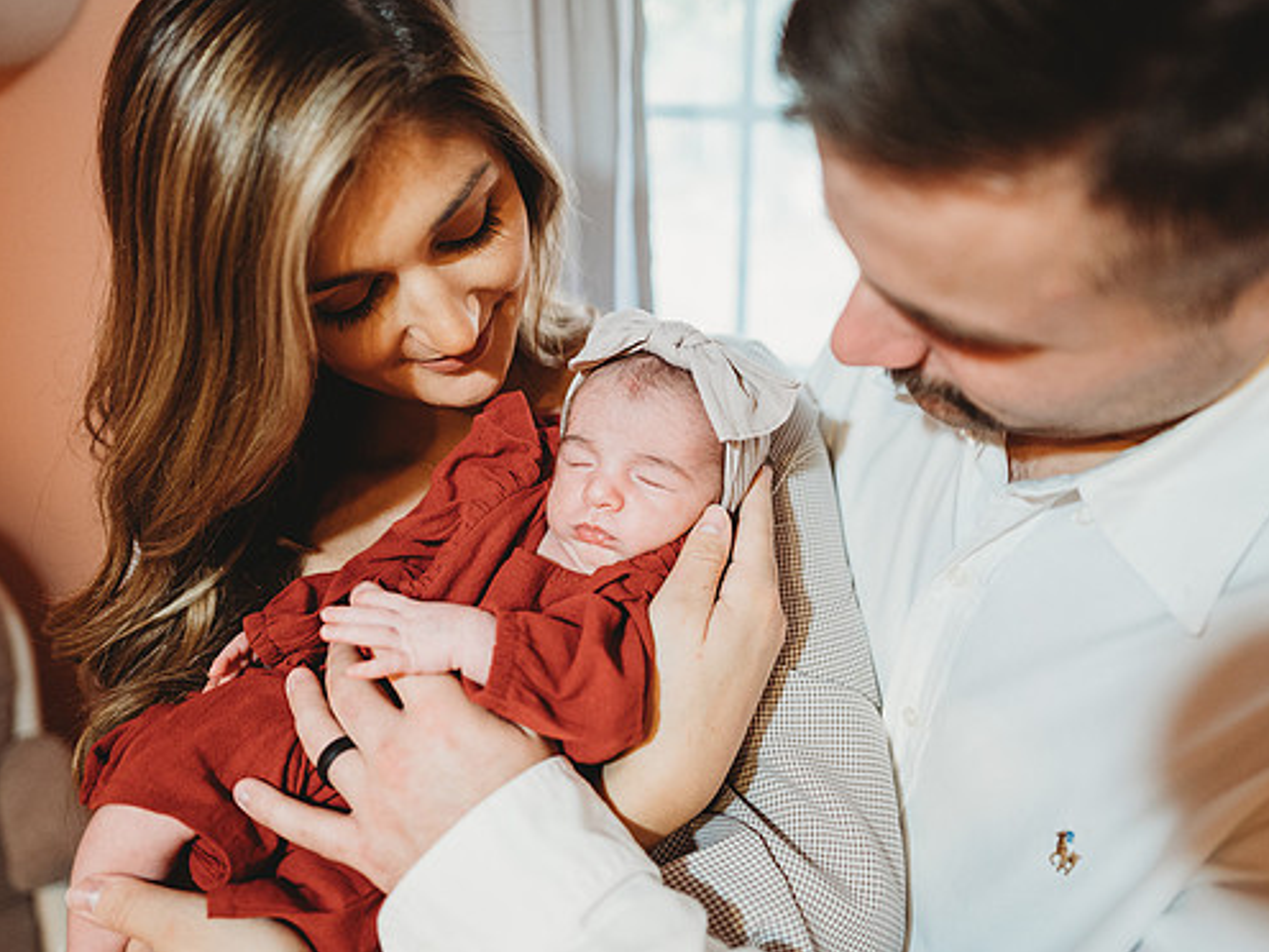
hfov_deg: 65.3
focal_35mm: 27
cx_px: 629
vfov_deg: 51.3
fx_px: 990
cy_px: 464
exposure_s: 1/160
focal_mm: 24
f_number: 1.8
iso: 1600
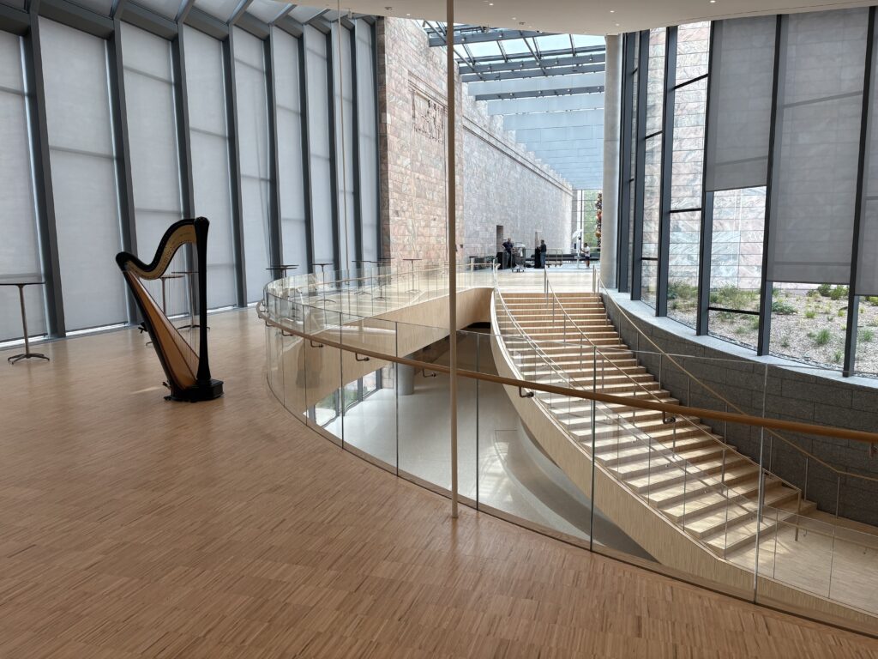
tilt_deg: -6.7
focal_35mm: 26
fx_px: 659
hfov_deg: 67.3
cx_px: 439
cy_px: 330
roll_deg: +1.3
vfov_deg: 53.1
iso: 40
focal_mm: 5.96
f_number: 1.6
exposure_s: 1/219
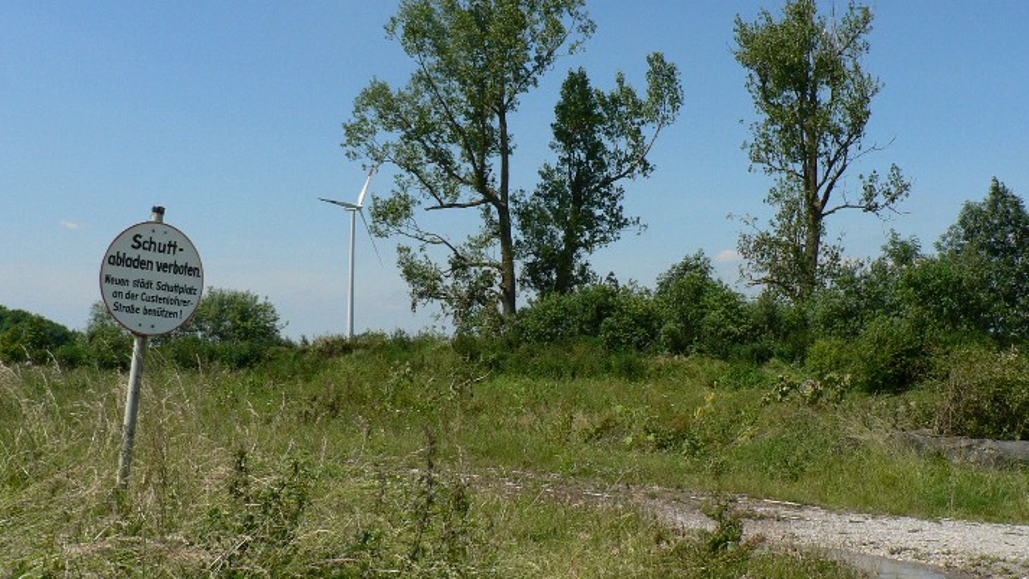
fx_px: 1200
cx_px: 560
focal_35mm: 44
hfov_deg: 46.3
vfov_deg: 27.0
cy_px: 227
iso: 100
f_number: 5.6
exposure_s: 1/640
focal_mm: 6
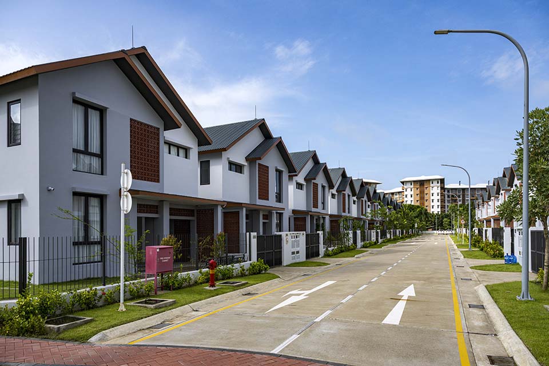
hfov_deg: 73.7
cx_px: 274
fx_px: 366
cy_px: 183
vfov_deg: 53.1
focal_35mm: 24
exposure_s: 1/800
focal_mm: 24
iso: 280
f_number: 8
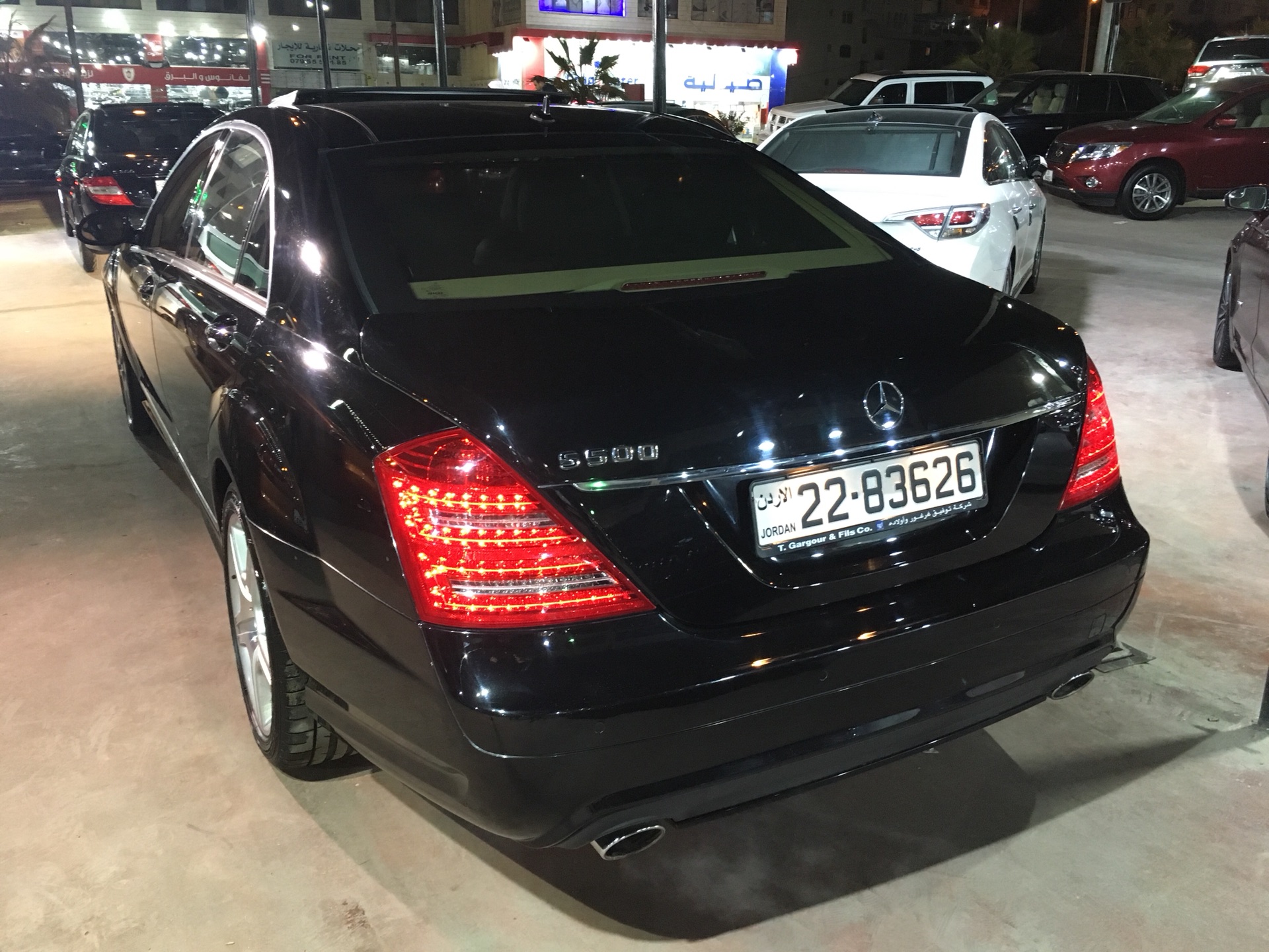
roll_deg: -0.7
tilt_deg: -18.1
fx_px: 1063
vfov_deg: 48.2
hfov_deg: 61.7
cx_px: 634
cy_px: 476
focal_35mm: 29
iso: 200
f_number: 2.2
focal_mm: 4.15
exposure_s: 1/17
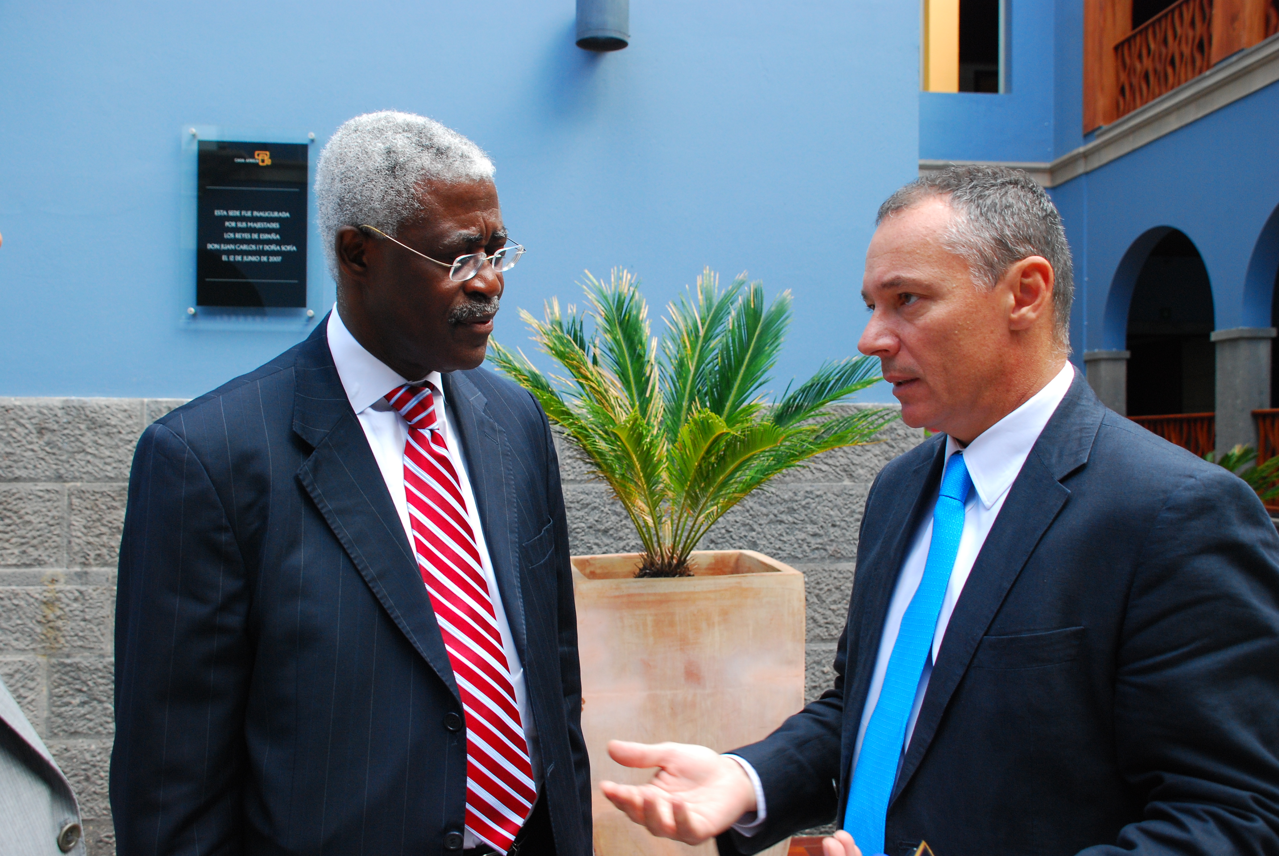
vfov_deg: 40.1
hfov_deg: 57.2
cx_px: 640
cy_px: 428
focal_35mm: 33
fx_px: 1174
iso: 400
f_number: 5.6
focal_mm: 22
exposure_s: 1/125
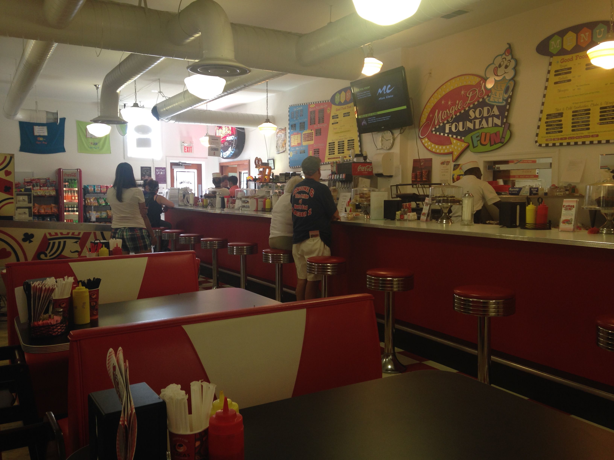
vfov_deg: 42.9
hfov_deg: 55.4
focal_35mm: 33
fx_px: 585
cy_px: 230
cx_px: 307
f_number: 2.4
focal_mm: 4.12
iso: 64
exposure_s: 1/20
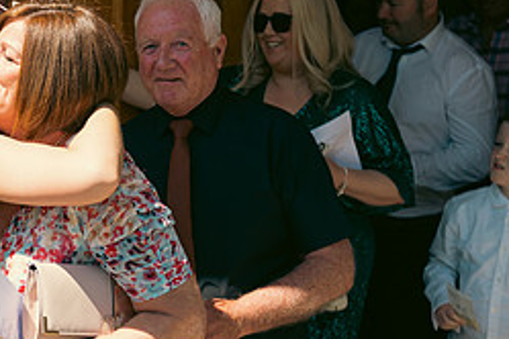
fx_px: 1315
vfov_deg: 14.7
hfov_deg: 21.3
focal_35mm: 93
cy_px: 156
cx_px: 20
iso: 100
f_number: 3.5
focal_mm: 40
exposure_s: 1/800
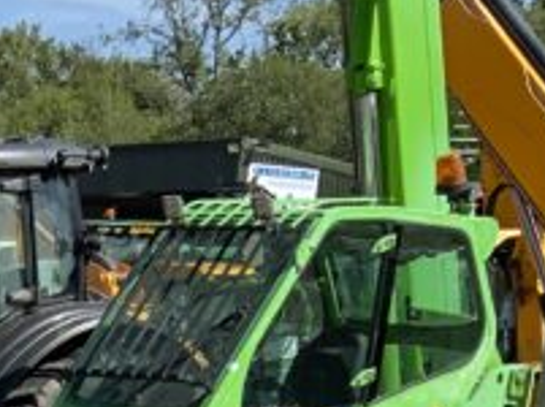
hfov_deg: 11.8
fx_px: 2326
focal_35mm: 148
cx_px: -591
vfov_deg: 9.2
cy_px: 904
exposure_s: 1/1311
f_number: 1.8
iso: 16
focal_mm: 3
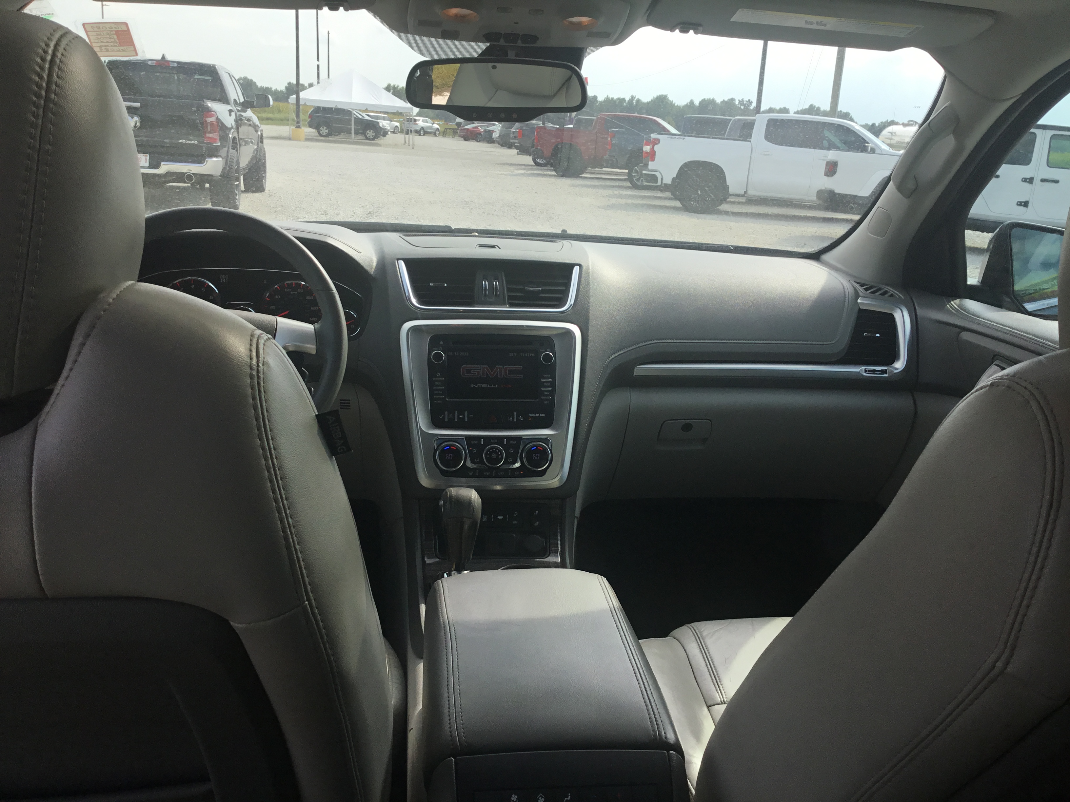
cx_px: 535
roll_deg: -3.3
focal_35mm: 31
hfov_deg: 58.4
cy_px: 401
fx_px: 958
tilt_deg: -15.8
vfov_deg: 45.4
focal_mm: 3.3
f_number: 2.4
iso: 25
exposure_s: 1/468
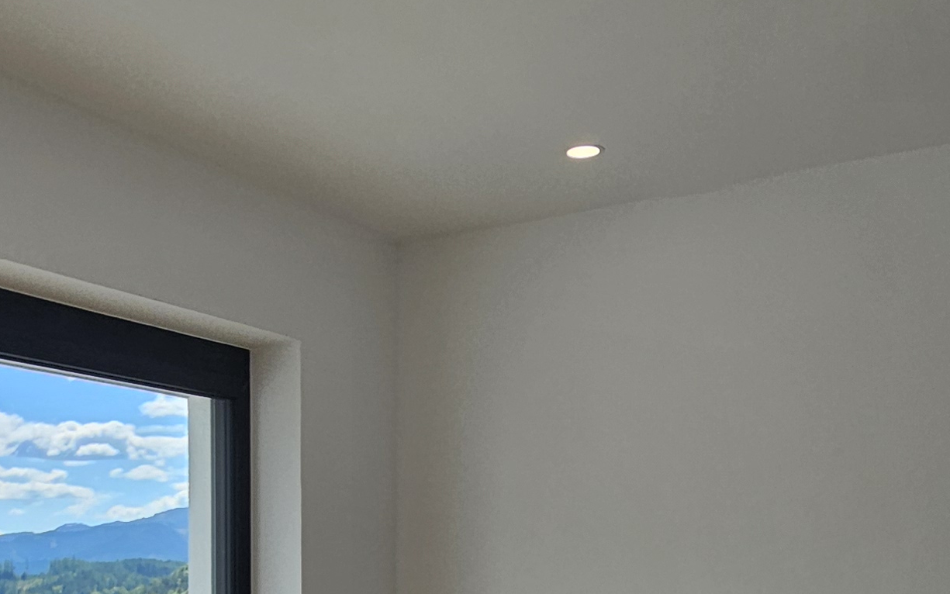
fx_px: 1165
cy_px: 682
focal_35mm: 45
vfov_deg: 26.0
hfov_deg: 43.2
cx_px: 255
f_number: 2.2
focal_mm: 2.2
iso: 50
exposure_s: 1/917
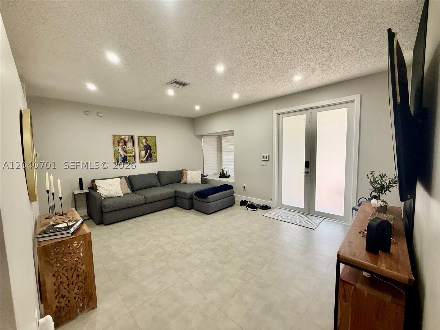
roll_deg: +1.4
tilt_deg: -4.7
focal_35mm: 14
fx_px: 178
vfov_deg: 85.7
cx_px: 220
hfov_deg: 102.1
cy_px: 165
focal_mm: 2.22
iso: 200
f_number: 2.2
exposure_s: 1/120
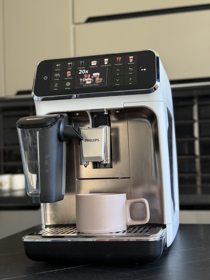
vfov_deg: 39.7
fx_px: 388
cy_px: 140
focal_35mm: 48
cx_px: 105
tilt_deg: +3.4
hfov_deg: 30.3
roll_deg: +1.6
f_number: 1.78
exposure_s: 1/60
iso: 100
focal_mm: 6.76
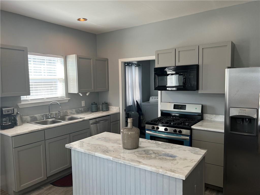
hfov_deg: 67.3
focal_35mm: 26
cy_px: 98
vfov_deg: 53.1
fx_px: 195
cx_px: 130
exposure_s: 1/120
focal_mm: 5.7
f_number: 1.5
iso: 80
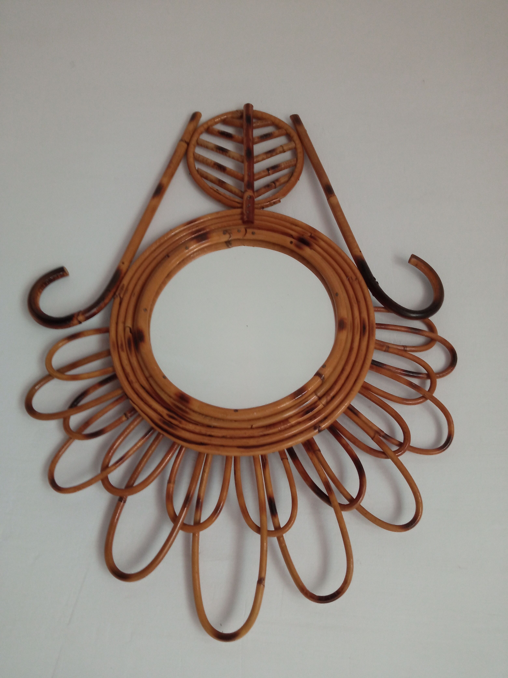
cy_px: 339
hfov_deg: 51.4
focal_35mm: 27
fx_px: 528
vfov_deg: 65.3
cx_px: 254
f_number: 2.2
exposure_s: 1/25
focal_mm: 3.79
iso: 788
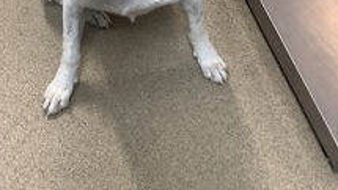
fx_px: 592
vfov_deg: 18.1
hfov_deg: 31.8
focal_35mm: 66
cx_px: 136
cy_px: 31
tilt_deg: -50.2
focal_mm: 3.3
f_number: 2.4
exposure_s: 1/60
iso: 160
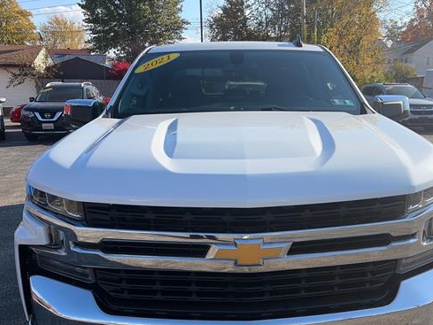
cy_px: 205
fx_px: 425
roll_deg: +1.0
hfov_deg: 53.7
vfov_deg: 41.5
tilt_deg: -15.0
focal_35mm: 34
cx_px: 250
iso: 50
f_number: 1.6
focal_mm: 5.96
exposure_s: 1/2538
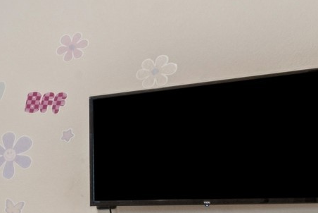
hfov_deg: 20.8
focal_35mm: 63
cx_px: -267
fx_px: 557
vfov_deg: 20.5
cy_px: 239
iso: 800
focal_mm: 14
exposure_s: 1/8
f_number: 13
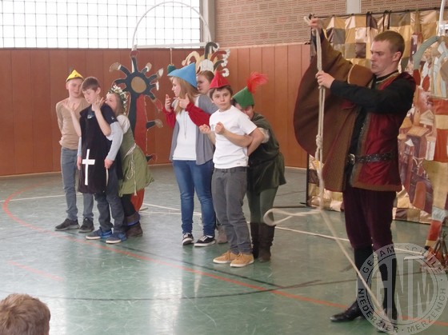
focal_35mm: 61
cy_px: 168
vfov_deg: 24.0
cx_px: 224
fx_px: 789
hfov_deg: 31.7
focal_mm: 10.8
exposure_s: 1/60
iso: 400
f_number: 3.8
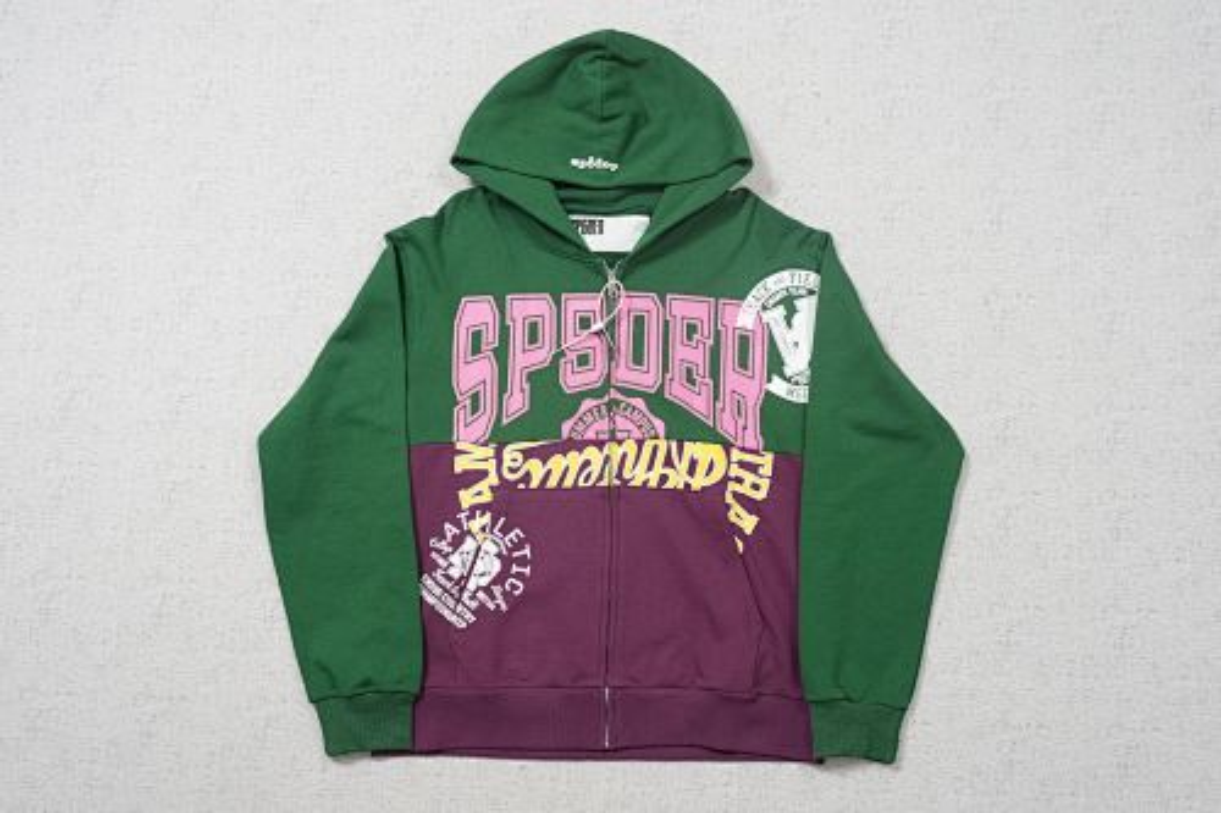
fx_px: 1119
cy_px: 406
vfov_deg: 39.9
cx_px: 610
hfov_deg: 57.2
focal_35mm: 33
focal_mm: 22
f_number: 10
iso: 1600
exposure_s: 1/100
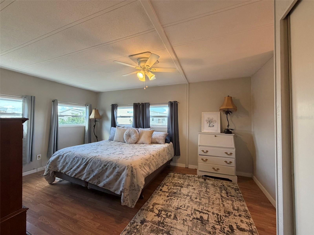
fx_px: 127
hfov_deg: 102.1
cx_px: 157
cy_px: 118
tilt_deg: +0.6
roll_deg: -0.1
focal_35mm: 14
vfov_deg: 85.7
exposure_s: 1/120
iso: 250
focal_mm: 2.22
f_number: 2.2
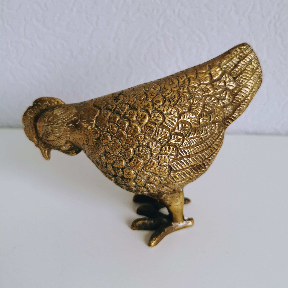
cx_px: 145
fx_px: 301
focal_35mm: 32
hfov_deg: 51.1
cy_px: 122
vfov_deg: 50.9
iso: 125
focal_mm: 5.58
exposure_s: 1/100
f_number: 1.8
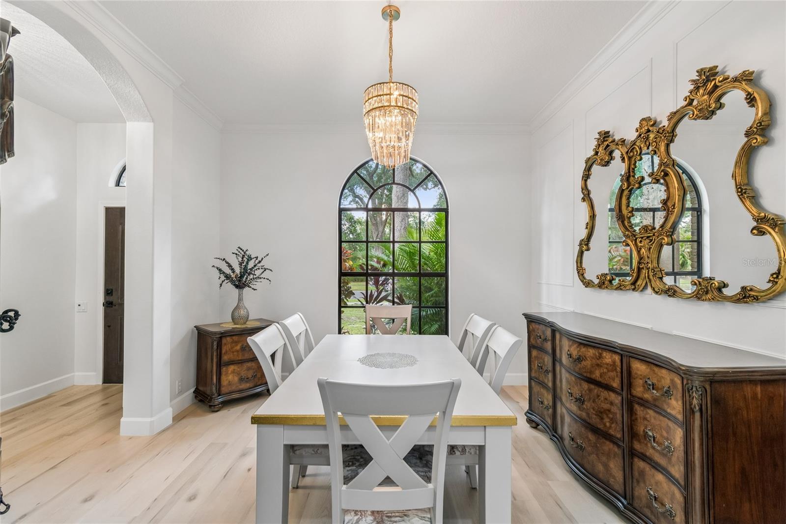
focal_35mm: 15
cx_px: 393
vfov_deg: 77.3
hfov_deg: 100.4
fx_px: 327
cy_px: 262
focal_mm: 10
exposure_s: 1/5
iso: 100
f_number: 7.1
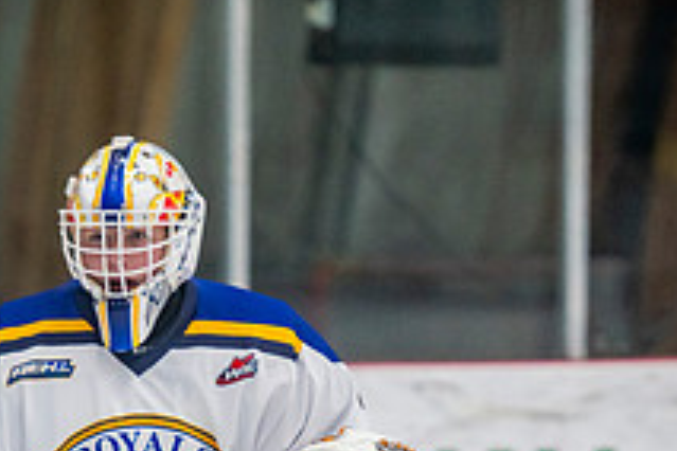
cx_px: 183
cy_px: 633
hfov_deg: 4.5
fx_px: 8669
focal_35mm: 461
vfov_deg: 3.0
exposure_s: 1/640
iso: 2000
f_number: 3.2
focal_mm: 160
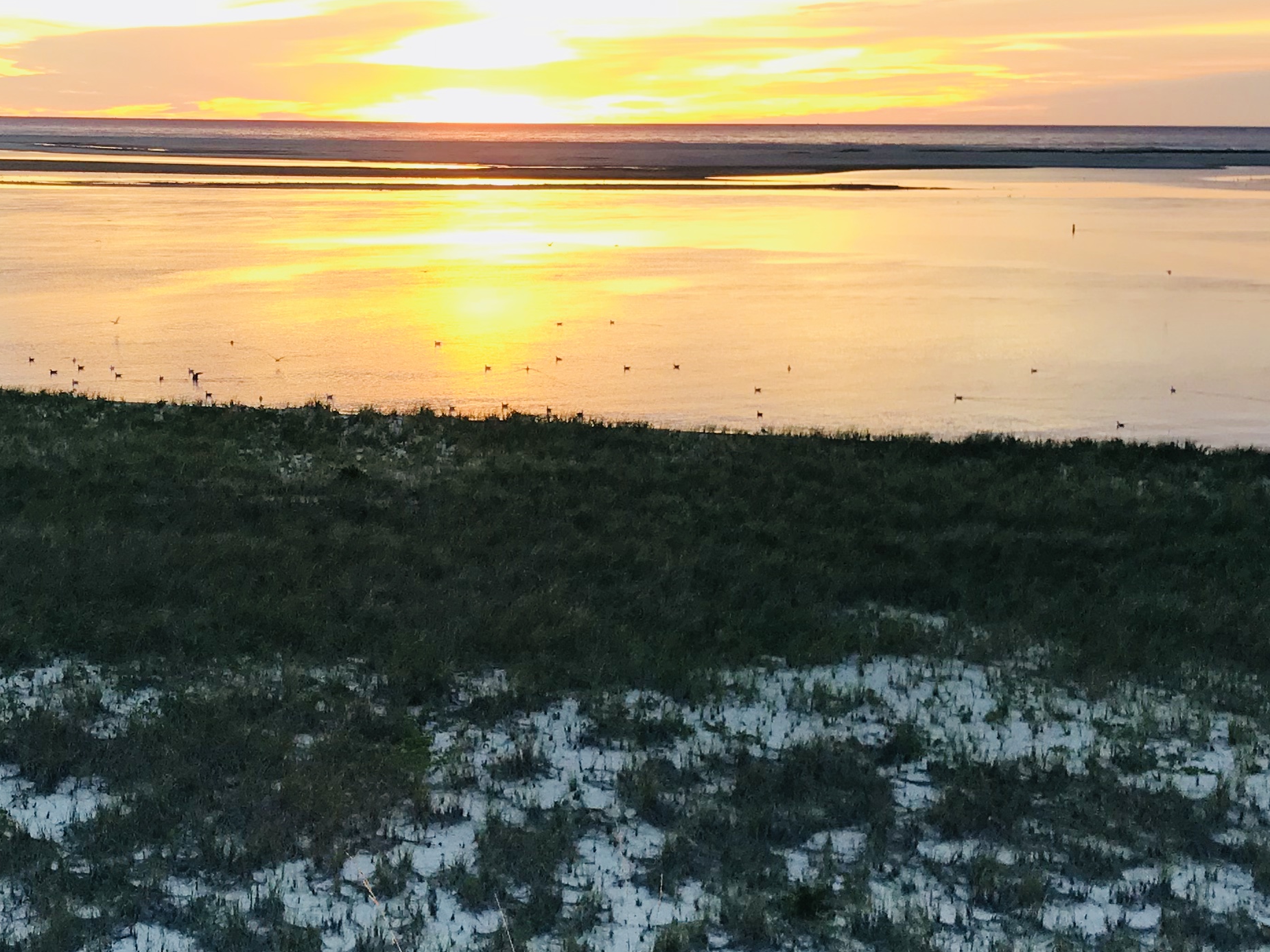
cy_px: 440
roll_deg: +0.2
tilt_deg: -7.2
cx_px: 414
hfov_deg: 31.4
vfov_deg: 24.0
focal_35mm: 61
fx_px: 2238
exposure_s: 1/60
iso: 25
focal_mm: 3.99
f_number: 1.8
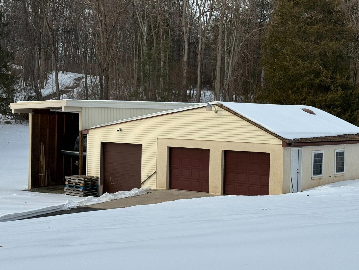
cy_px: 142
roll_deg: -1.7
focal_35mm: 66
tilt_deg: -2.2
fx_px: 685
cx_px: 188
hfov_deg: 29.4
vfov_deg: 22.3
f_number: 1.78
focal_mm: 6.76
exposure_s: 1/1678
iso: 64
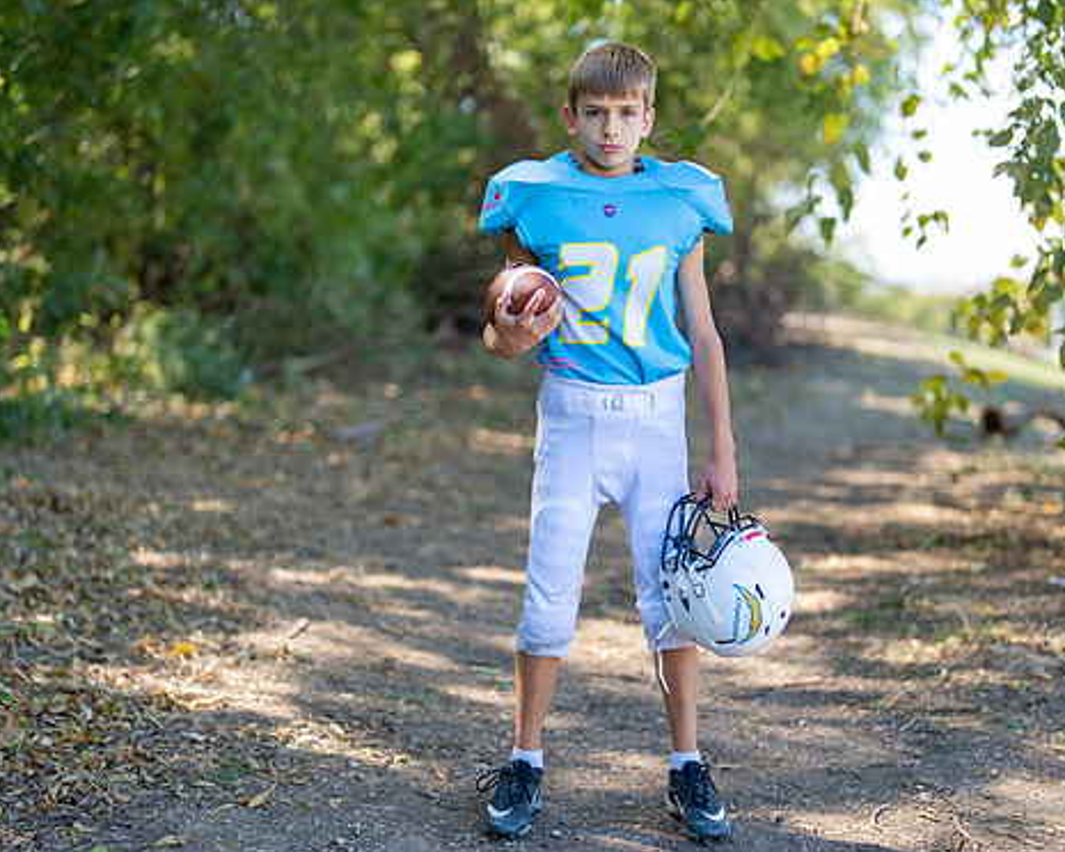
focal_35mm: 66
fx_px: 2080
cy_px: 479
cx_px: 629
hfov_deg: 28.7
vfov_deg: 23.1
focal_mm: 50
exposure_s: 1/1000
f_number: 1.2
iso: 100
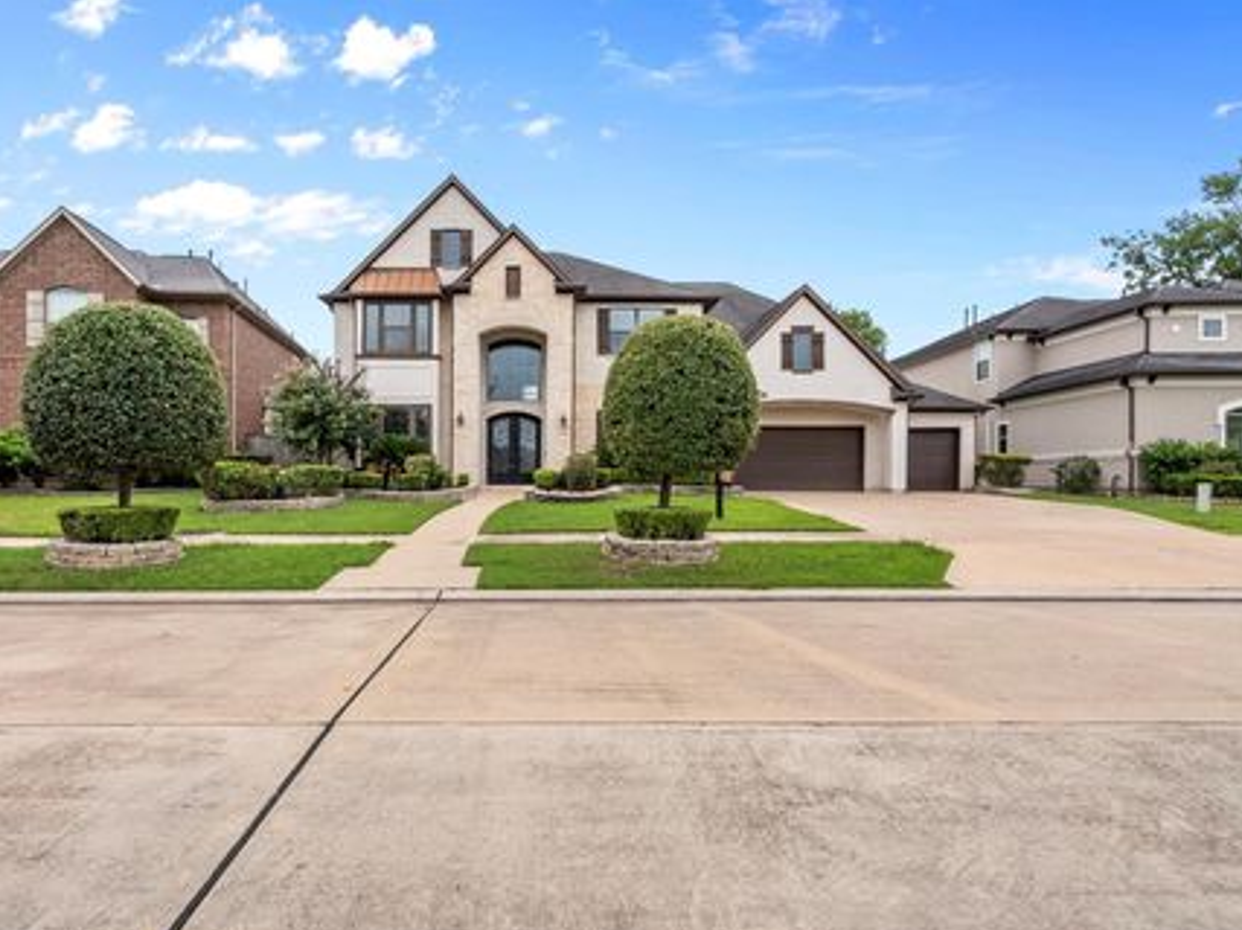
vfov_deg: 71.5
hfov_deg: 87.2
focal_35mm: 18
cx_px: 535
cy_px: 481
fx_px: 646
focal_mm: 16
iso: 3200
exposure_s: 1/4000
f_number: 9
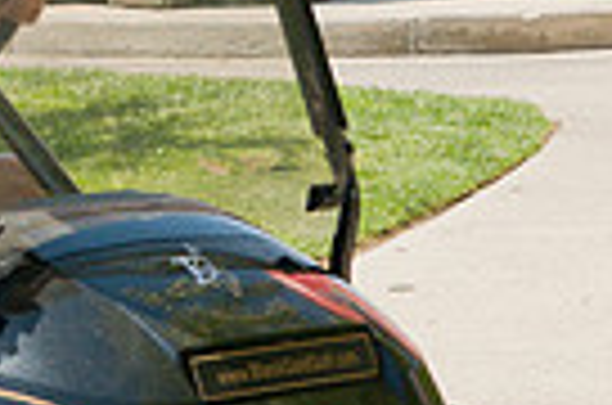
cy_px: 38
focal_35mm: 320
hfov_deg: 6.5
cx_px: 207
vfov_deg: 4.3
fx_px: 5427
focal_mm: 50
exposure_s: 1/800
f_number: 7.1
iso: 400
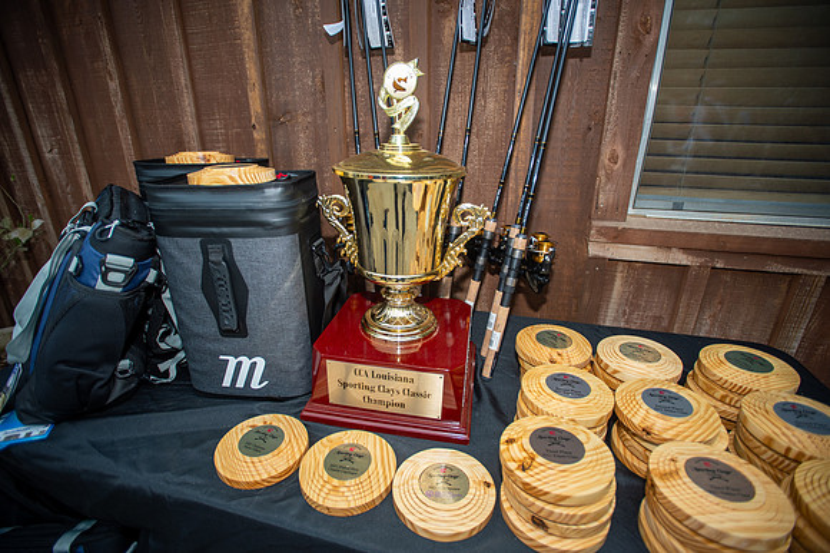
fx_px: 392
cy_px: 276
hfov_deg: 93.3
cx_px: 415
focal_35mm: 17
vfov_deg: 70.4
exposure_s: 1/1600
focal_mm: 17
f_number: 2.8
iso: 400
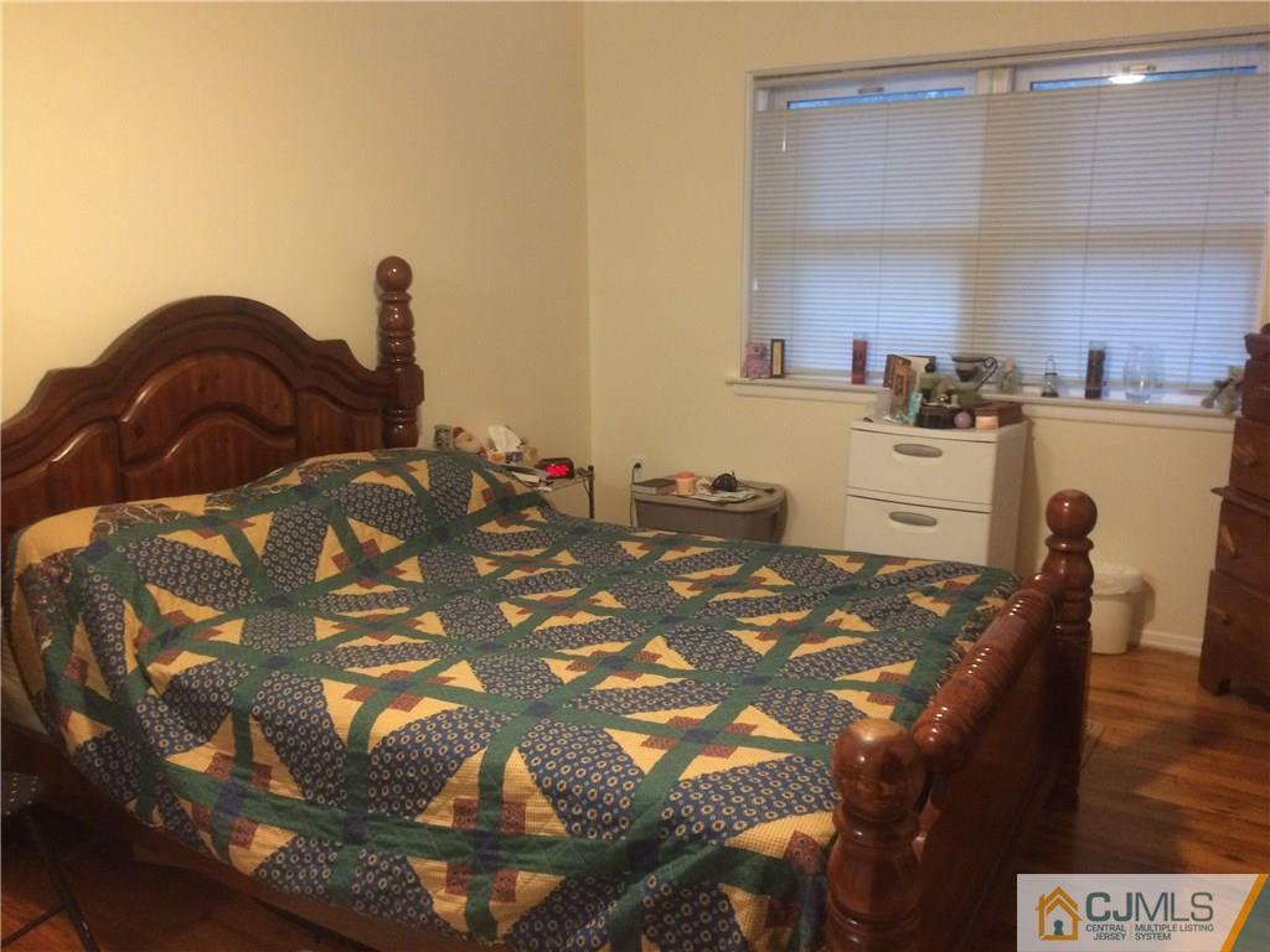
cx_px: 635
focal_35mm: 29
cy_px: 476
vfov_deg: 48.2
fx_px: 1064
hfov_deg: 61.7
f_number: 2.2
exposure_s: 1/24
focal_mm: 4.15
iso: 320
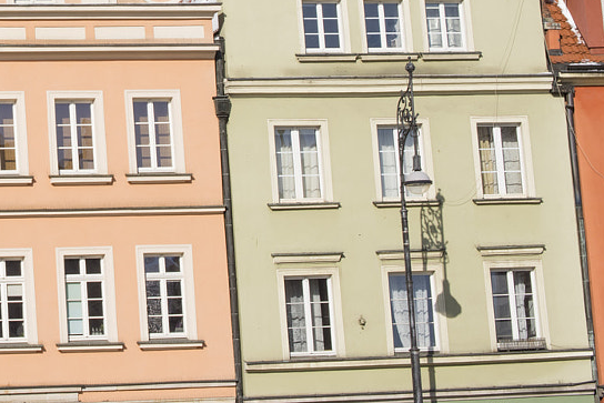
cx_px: -129
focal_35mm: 147
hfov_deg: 13.6
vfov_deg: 9.2
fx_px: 2467
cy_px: -89
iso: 100
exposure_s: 1/100
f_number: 16
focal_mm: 50
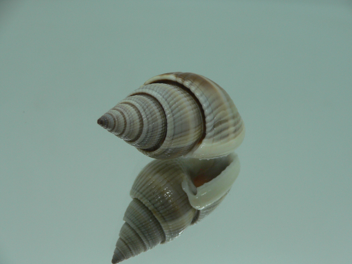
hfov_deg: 49.0
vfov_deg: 37.7
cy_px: 141
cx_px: 180
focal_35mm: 38
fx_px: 386
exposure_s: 1/60
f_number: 2.8
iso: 80
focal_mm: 4.6
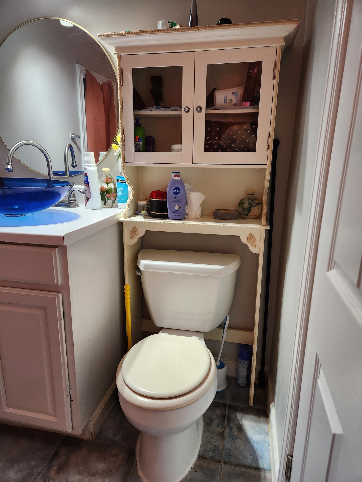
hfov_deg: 58.9
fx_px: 321
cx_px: 181
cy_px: 241
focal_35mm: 23
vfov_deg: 73.9
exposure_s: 1/120
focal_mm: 5.4
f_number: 1.8
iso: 160
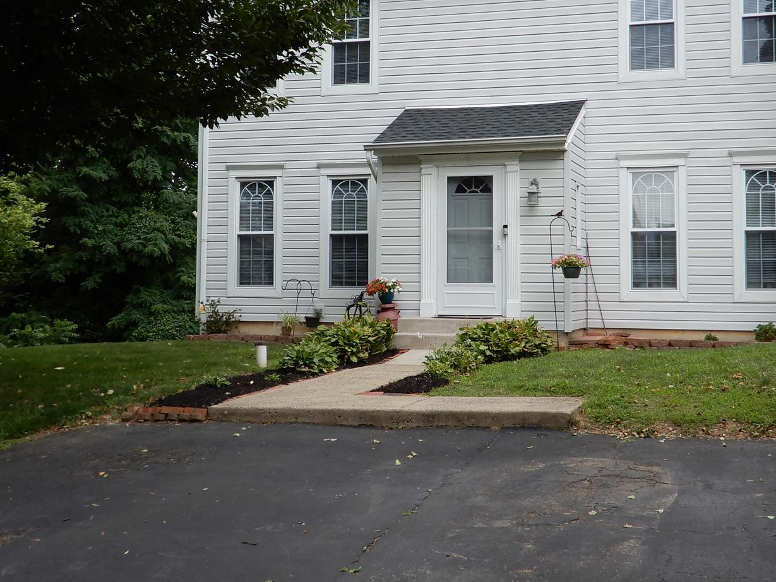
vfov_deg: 29.0
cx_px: 434
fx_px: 1121
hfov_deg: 38.1
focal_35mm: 50
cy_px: 217
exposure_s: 1/250
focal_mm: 5.4
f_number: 3.5
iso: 80
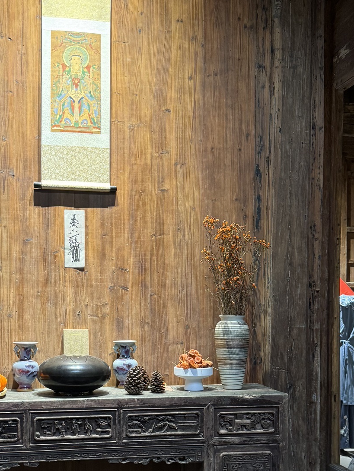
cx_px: 134
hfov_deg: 32.7
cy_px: 315
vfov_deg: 42.3
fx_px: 600
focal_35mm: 44
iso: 320
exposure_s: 1/50
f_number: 1.78
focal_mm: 6.86
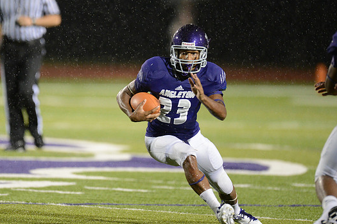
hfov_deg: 4.7
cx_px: 153
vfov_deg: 3.1
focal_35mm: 442
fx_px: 4137
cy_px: 122
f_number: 2.8
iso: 5000
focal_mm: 400
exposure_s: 1/1000
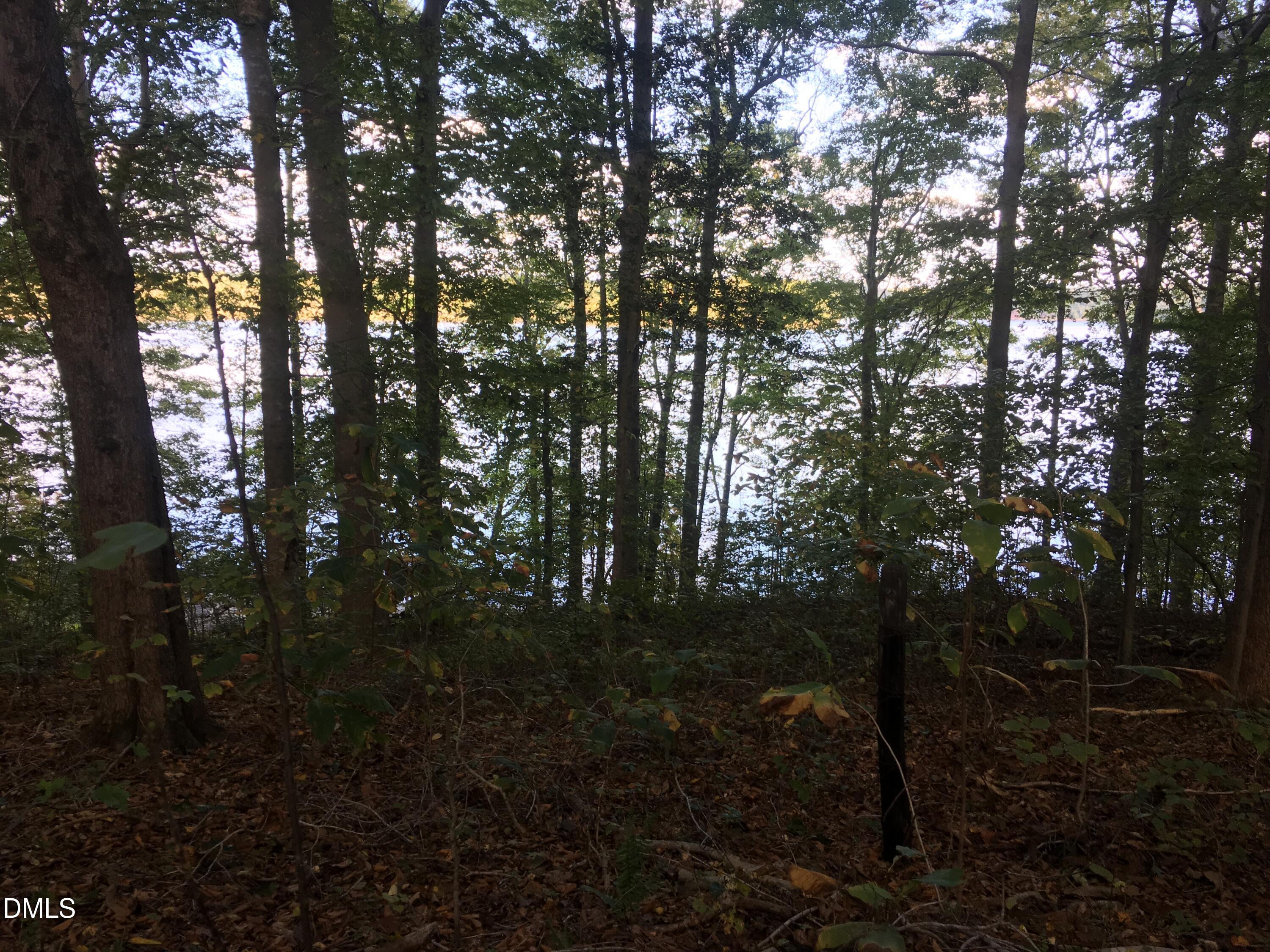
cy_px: 476
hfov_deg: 61.7
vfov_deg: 48.2
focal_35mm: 29
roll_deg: -0.6
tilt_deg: -8.6
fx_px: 1064
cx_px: 635
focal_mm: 4.15
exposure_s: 1/120
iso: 40
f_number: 2.2
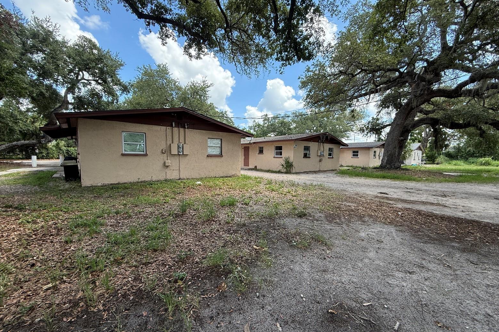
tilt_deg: -5.4
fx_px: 208
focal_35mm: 15
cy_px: 175
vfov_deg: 77.3
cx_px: 256
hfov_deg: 100.4
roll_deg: -1.0
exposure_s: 1/461
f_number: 2.2
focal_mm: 2.22
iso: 64
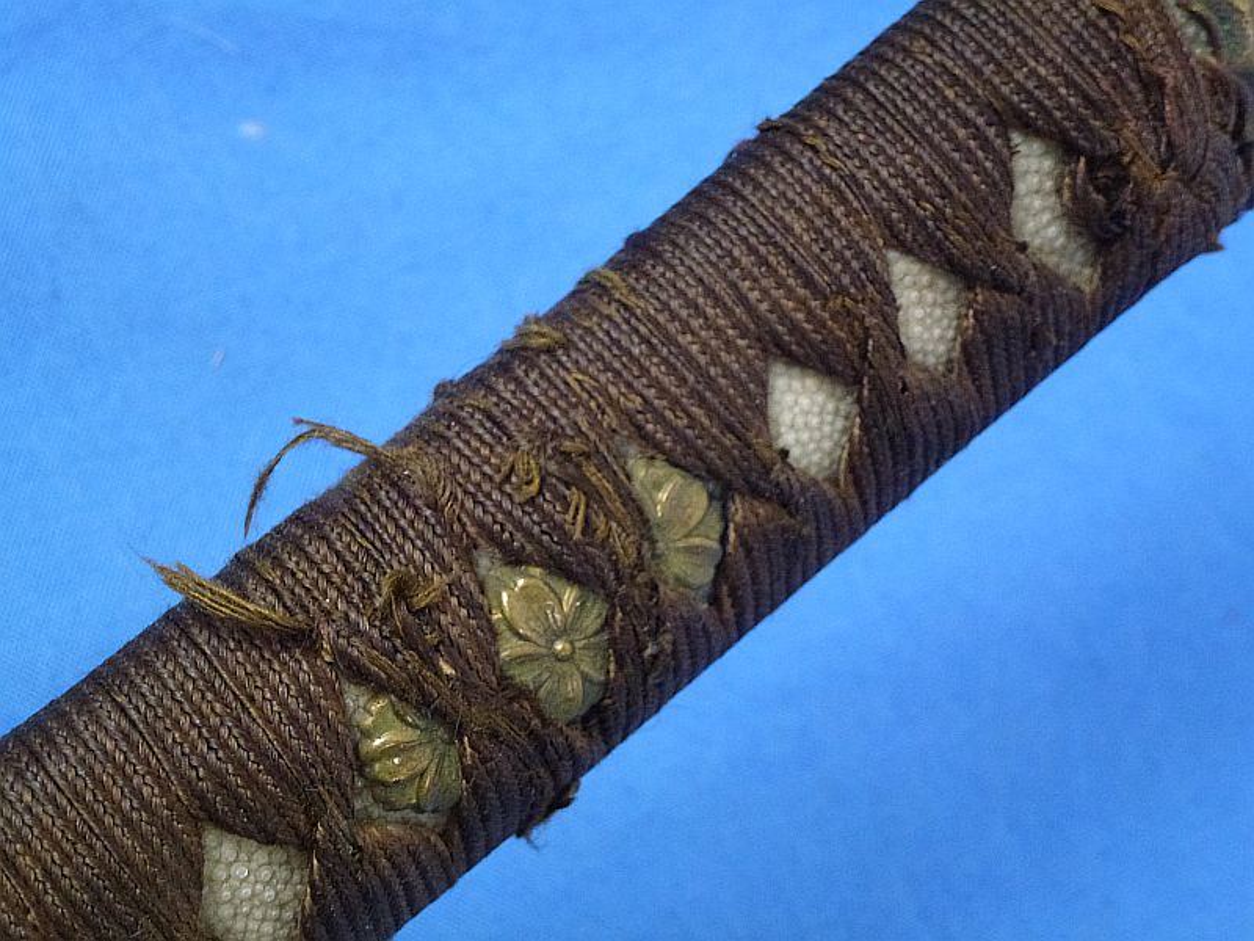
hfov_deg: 23.8
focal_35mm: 82
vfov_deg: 18.0
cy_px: 470
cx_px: 627
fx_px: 2971
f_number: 4.8
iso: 400
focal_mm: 14.8
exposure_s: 1/60
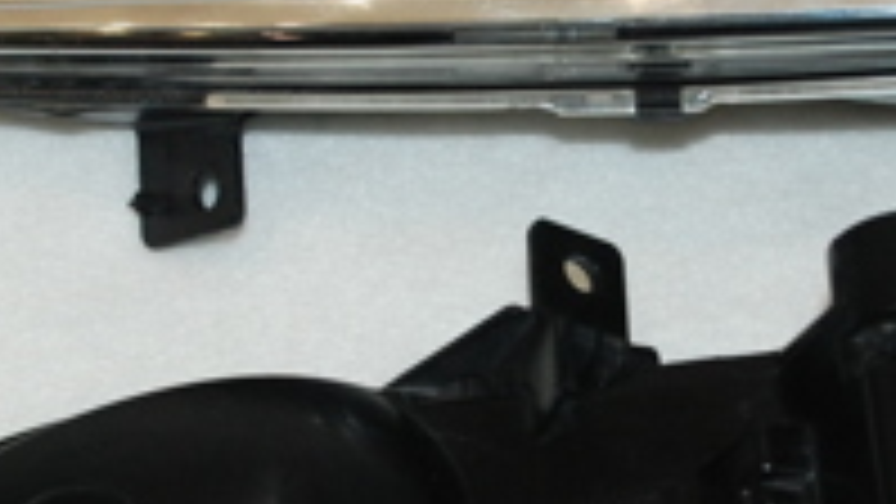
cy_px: 225
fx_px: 3723
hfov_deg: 13.7
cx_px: 545
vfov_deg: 7.7
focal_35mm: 157
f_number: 4.5
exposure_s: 1/60
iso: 640
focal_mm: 31
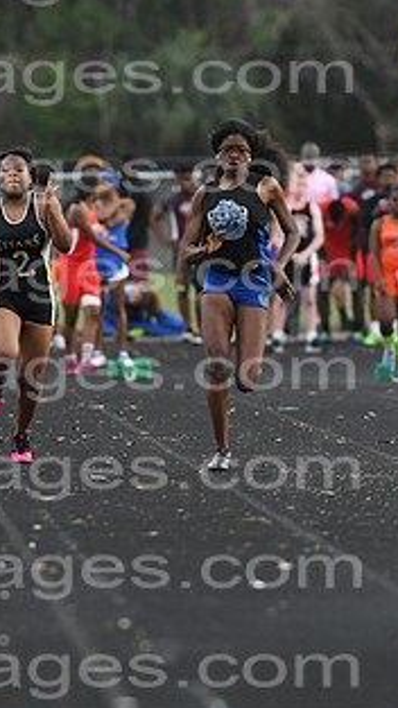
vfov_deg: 2.5
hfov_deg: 1.4
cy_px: 325
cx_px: -152
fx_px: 16383
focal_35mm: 873
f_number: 4
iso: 1600
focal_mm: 300
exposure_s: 1/1600
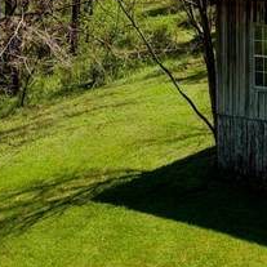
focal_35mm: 131
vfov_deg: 13.1
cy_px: 1
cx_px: 146
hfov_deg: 13.3
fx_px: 1143
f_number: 1.8
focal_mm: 8.67
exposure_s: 1/5000
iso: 300
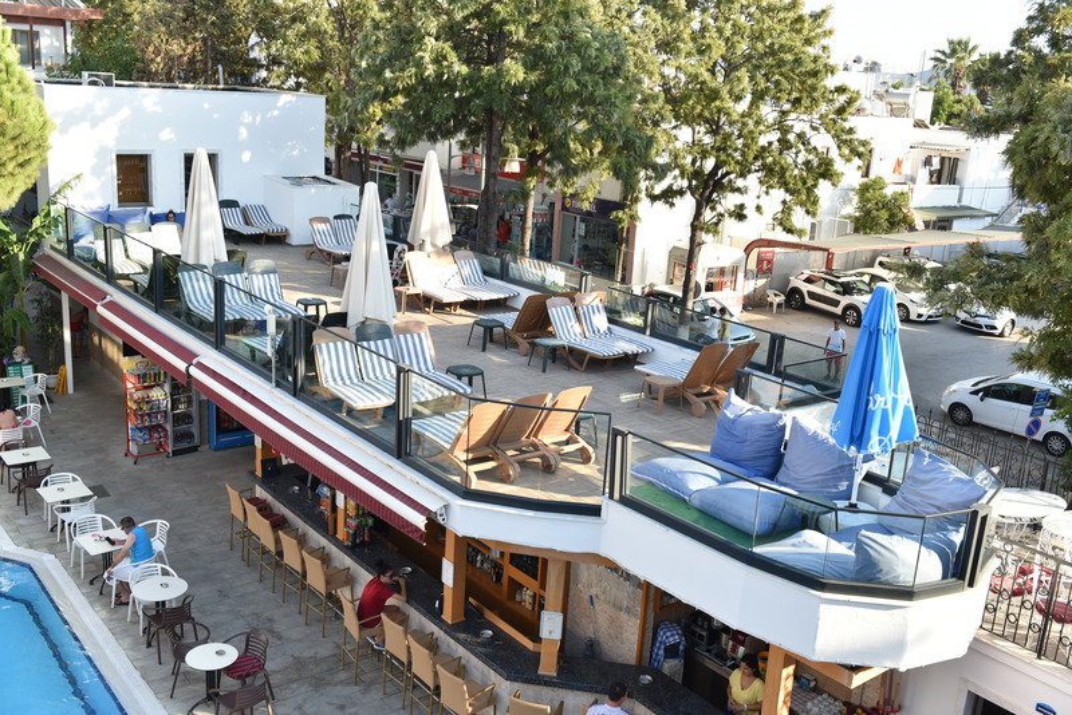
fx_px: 1043
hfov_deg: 54.4
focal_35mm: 35
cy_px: 358
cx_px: 536
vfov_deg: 37.9
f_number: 8
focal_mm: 35
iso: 200
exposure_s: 1/200
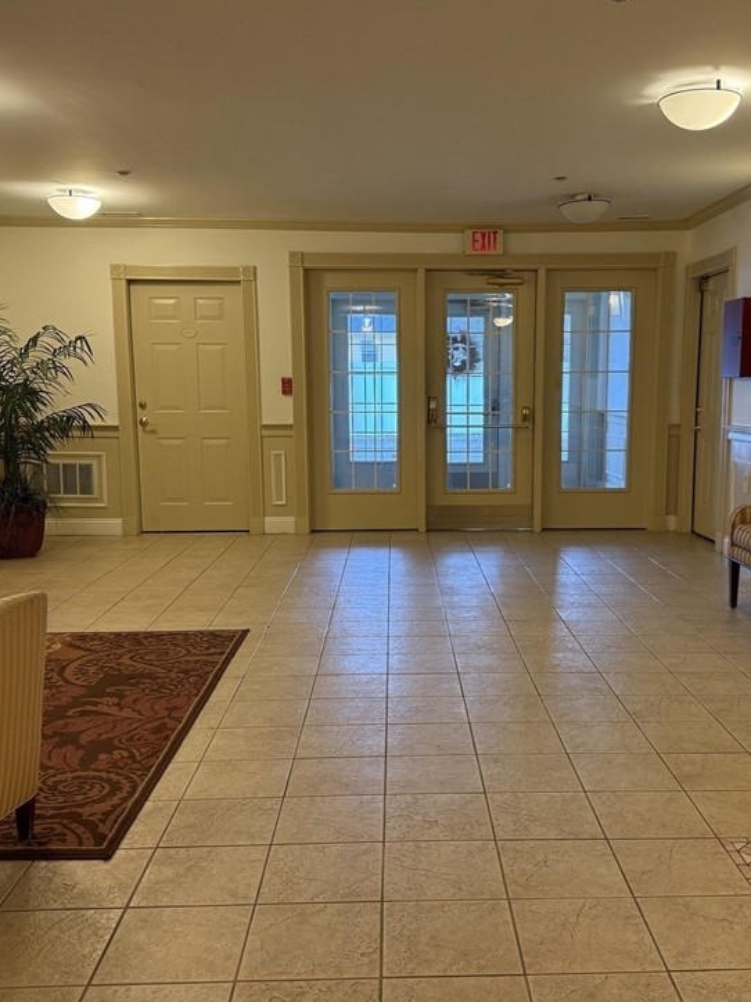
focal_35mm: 34
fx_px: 984
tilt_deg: -6.8
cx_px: 438
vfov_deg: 54.0
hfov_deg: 41.6
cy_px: 517
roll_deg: -0.3
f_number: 1.78
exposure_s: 1/60
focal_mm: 6.76
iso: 200
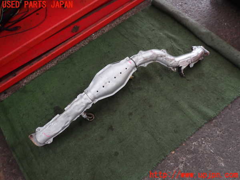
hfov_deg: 69.4
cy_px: 90
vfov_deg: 54.9
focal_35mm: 25
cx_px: 120
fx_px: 173
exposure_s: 1/40
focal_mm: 4.5
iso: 200
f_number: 2
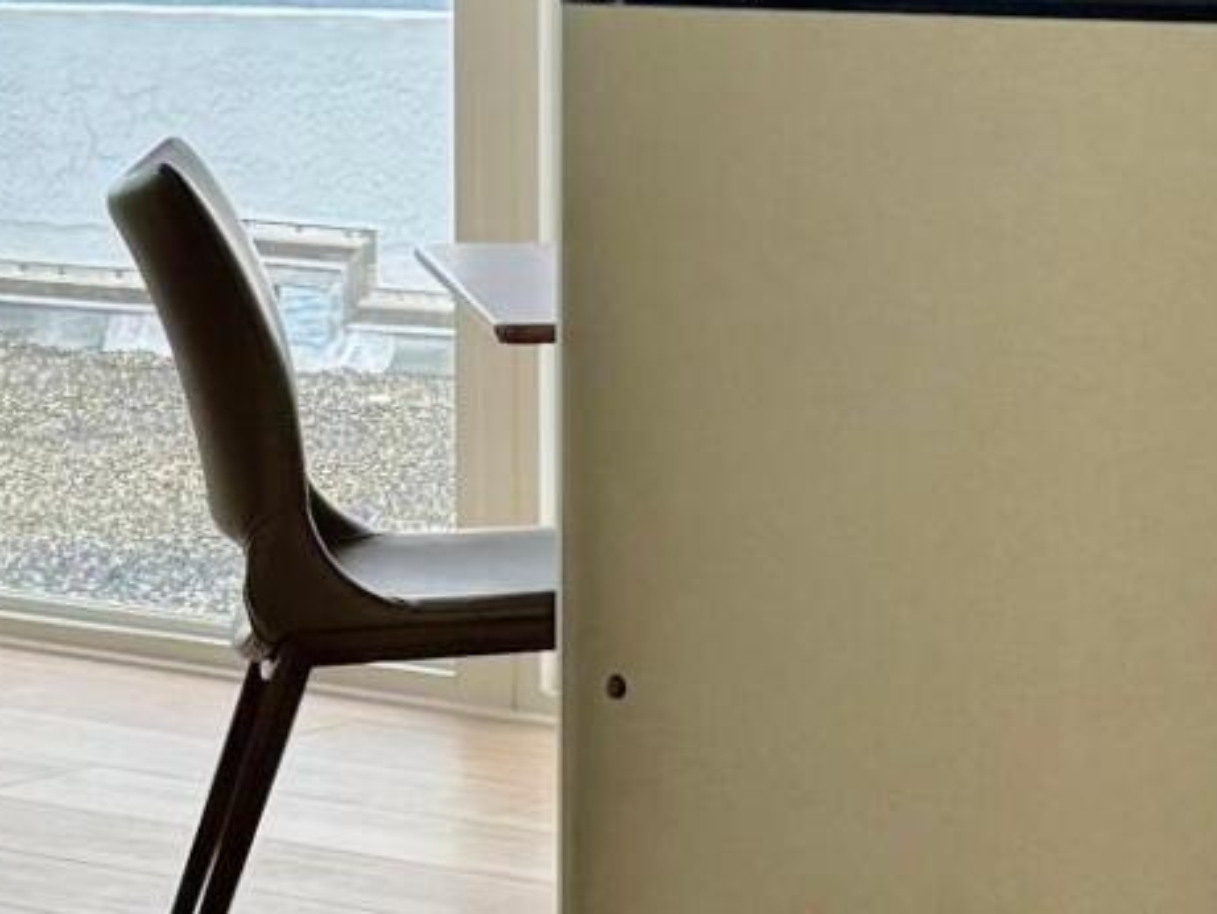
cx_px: 256
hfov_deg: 13.1
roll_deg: +0.5
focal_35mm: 150
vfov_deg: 9.9
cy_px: 726
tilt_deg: -9.4
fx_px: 5275
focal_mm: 6.76
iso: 200
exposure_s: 1/212
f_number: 1.78
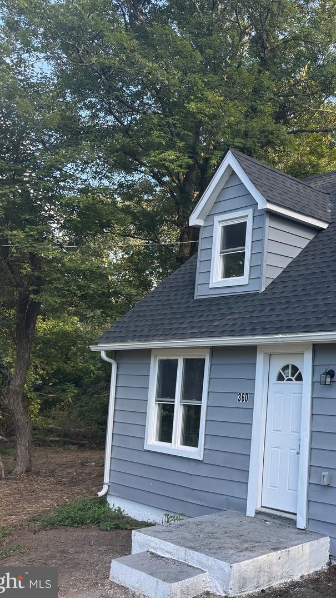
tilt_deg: +8.6
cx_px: 360
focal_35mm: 35
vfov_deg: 56.6
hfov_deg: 30.5
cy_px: 298
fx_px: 555
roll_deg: -1.7
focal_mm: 6.76
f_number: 1.78
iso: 80
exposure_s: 1/503
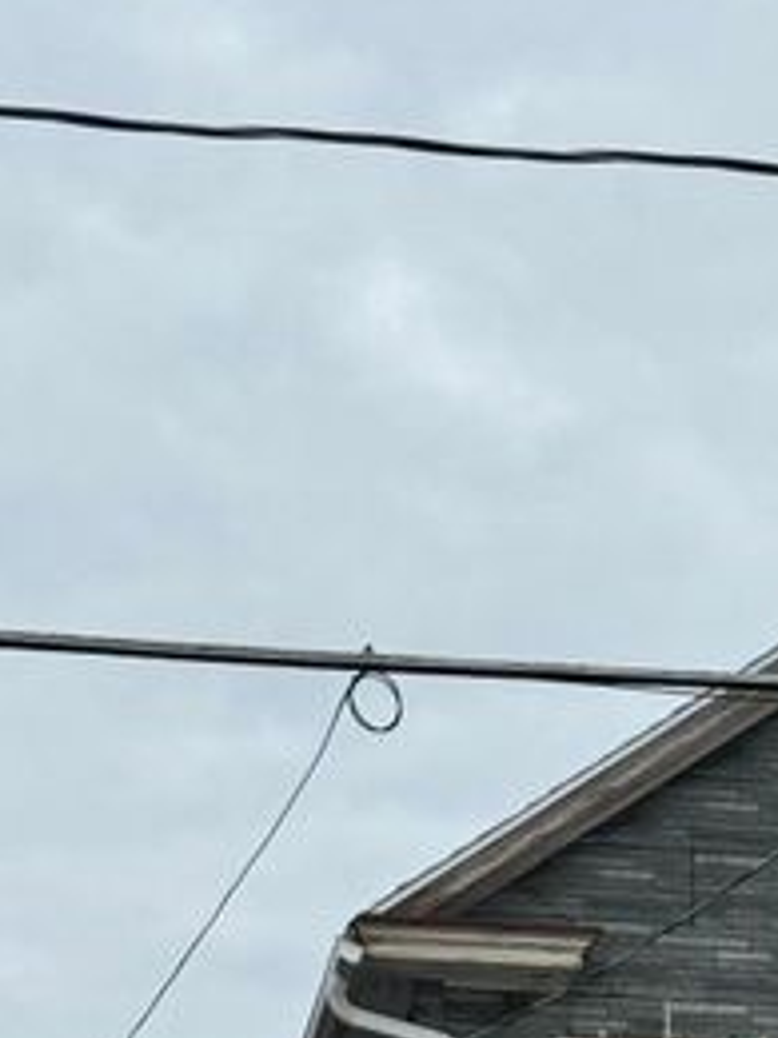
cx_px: 926
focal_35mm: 123
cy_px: 1216
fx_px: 3686
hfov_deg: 11.8
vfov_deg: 15.5
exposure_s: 1/4049
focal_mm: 6.76
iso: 64
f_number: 1.78
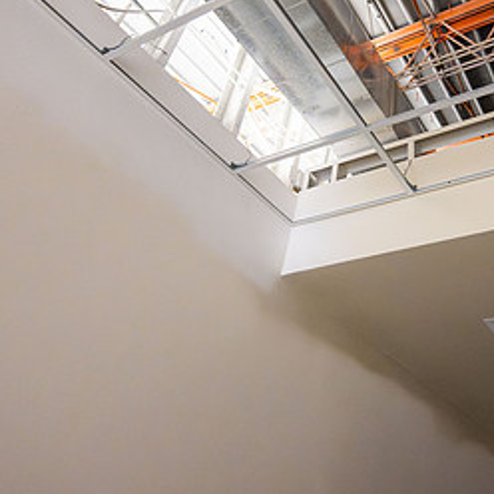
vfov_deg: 53.2
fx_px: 484
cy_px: 172
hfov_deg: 51.1
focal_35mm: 30
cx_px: 386
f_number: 4
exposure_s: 1/40
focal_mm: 14
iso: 5000
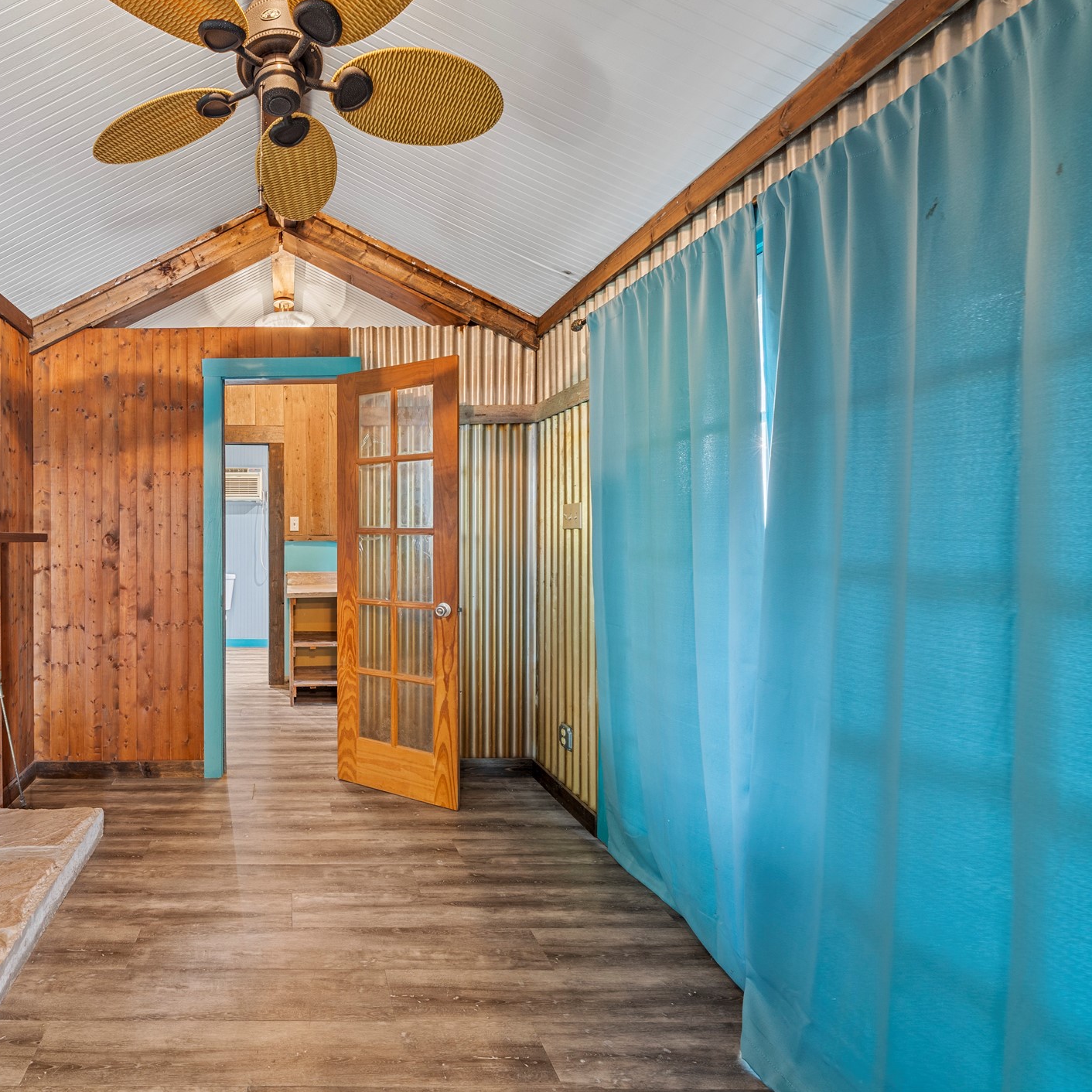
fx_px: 607
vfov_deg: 84.0
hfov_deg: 78.2
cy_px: 533
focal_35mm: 17
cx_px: 285
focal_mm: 13
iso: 250
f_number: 9
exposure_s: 8
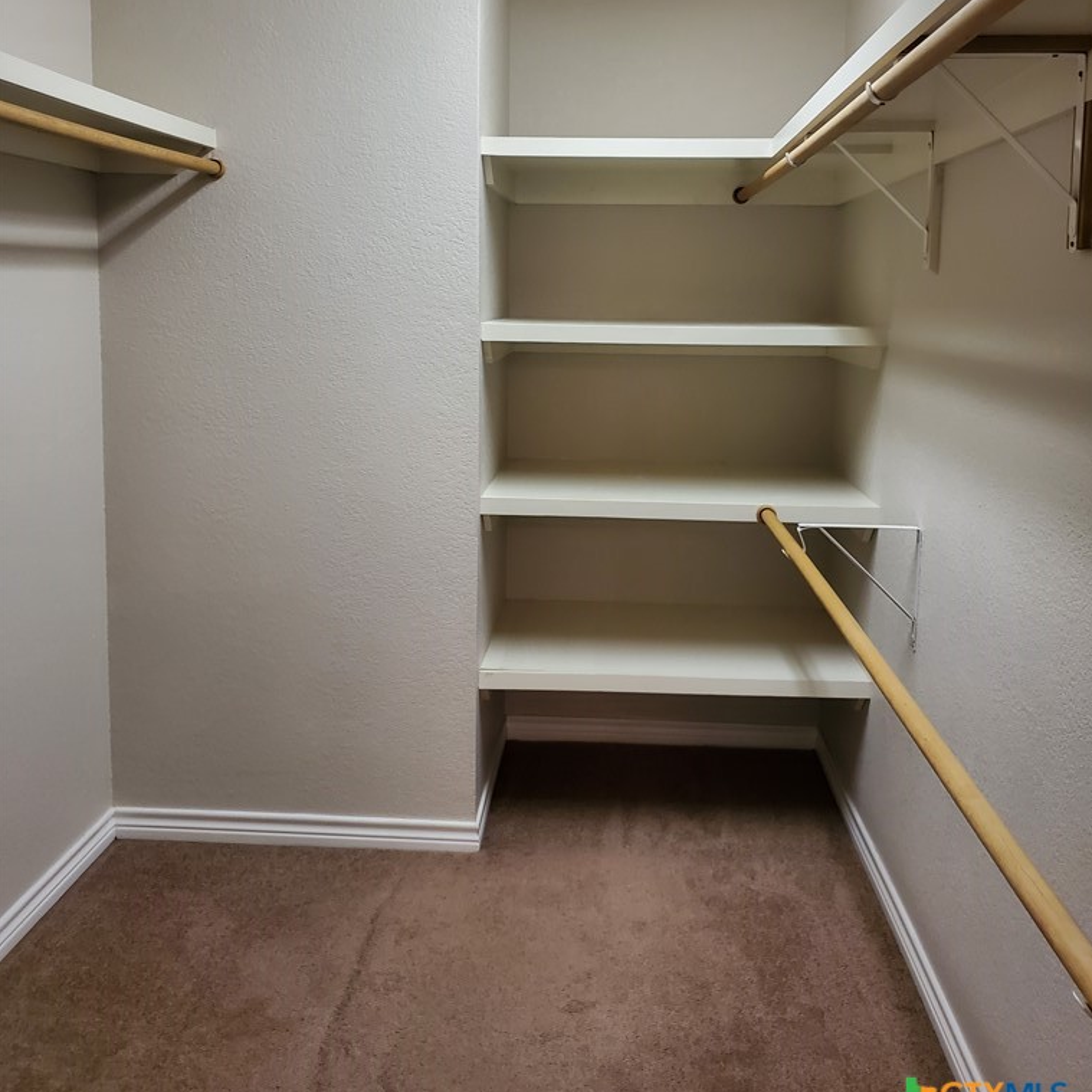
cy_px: 410
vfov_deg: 52.0
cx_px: 550
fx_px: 1106
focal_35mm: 31
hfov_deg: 52.5
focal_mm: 4.3
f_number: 1.5
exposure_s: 1/59
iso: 250
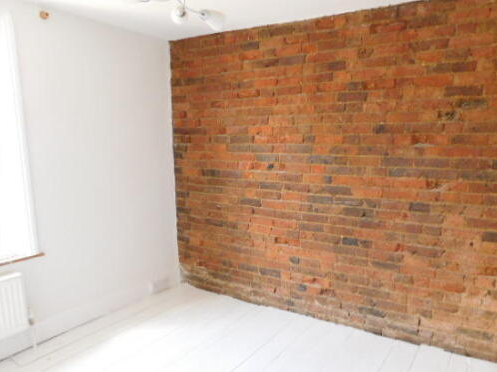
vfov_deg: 51.2
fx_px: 387
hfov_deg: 65.2
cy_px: 210
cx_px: 274
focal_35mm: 27
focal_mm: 4
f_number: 3
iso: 220
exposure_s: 1/30
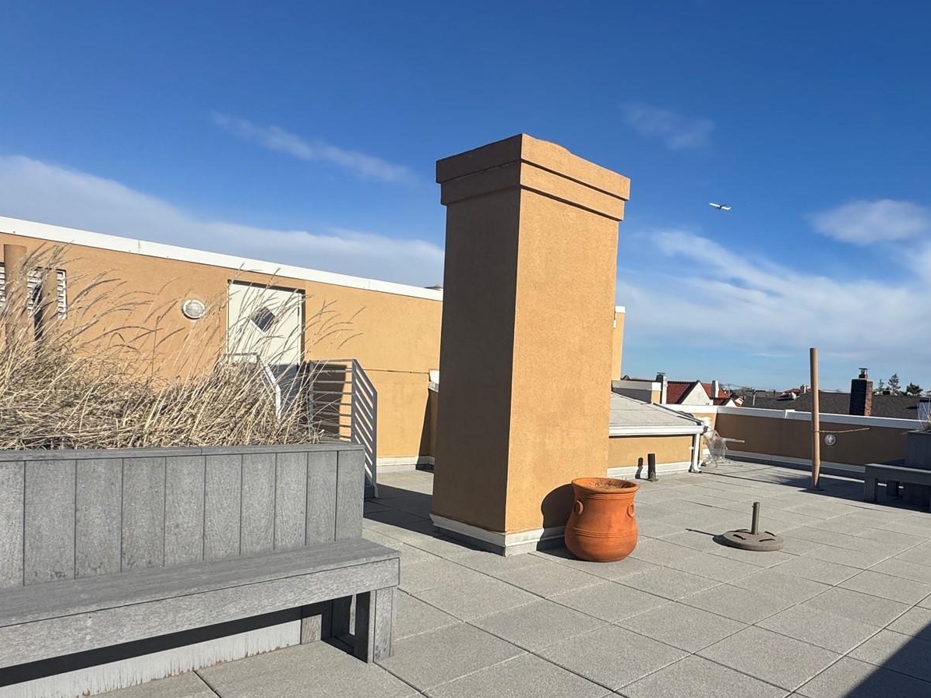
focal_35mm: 24
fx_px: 645
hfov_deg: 67.6
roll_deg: -3.6
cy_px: 432
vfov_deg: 56.2
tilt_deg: -5.3
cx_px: 683
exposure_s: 1/3906
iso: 50
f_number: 2.2
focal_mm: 2.22
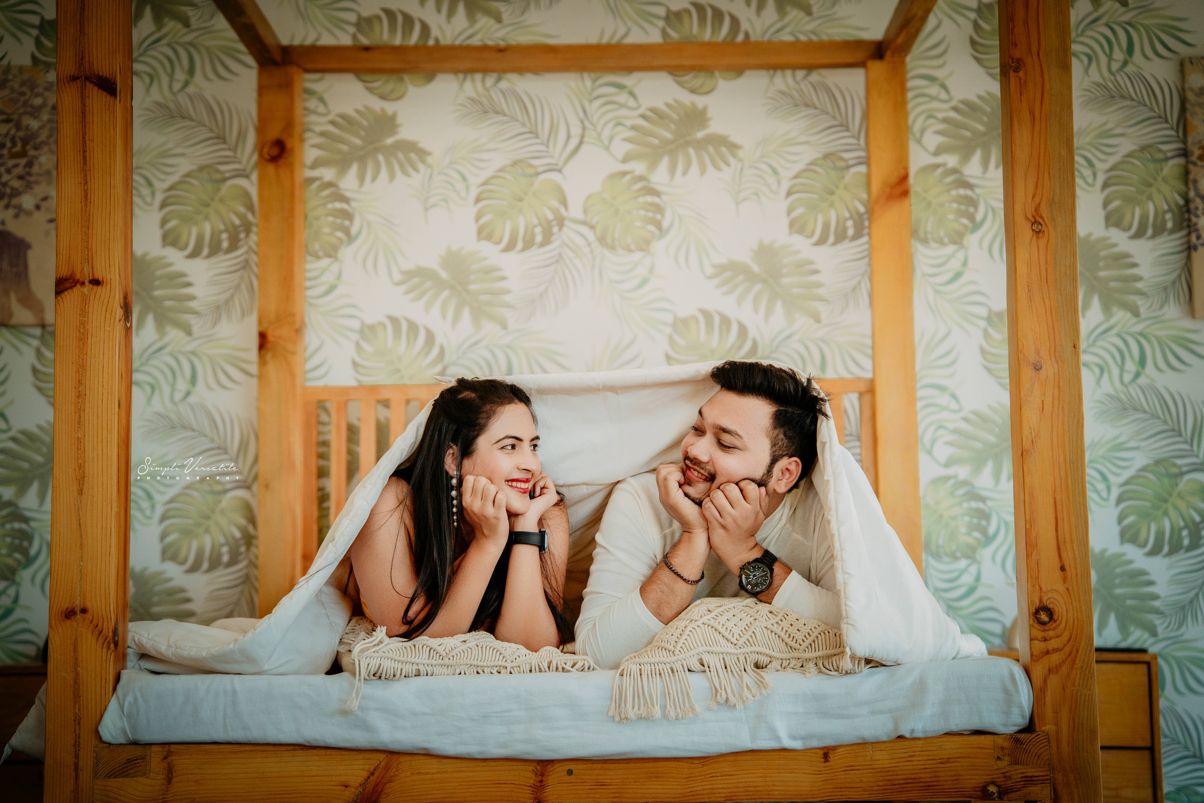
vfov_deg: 23.8
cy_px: 402
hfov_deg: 35.1
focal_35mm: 57
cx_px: 602
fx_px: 1906
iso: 1000
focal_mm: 57
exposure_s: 1/1000
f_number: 2.2
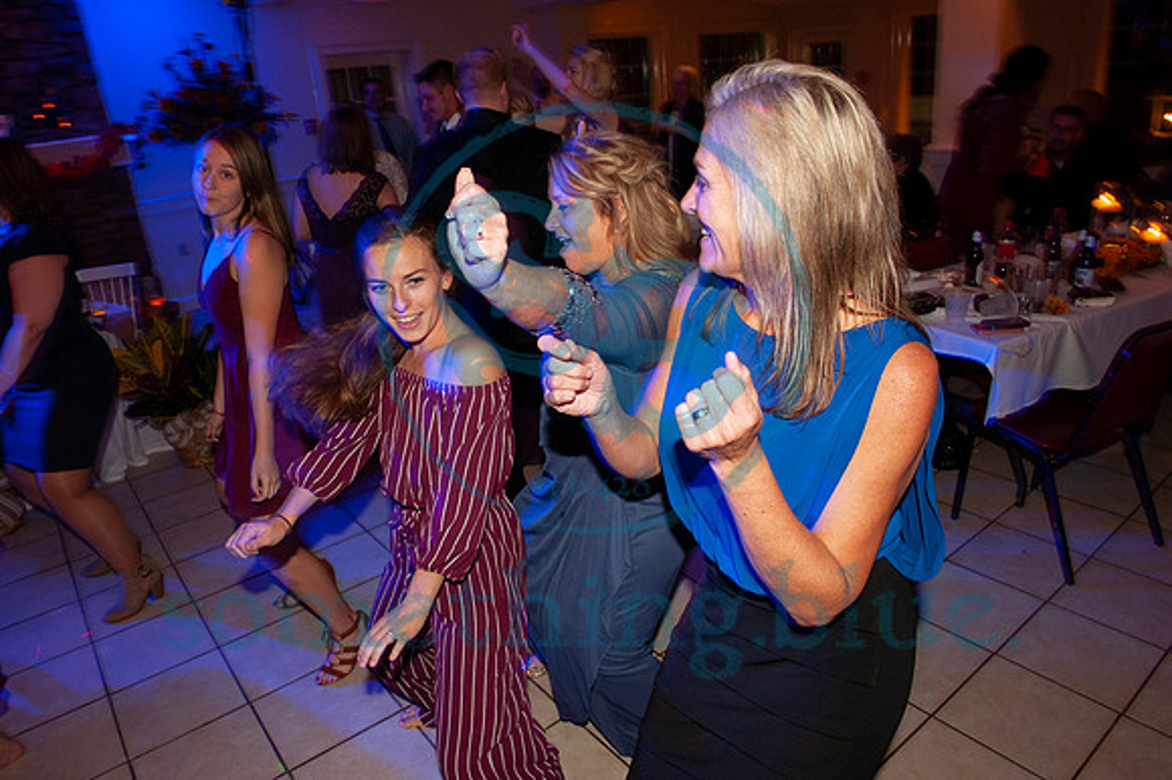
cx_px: 586
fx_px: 781
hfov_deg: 73.8
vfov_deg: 53.1
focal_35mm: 24
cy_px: 390
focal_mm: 24
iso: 1600
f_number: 10
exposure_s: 1/20
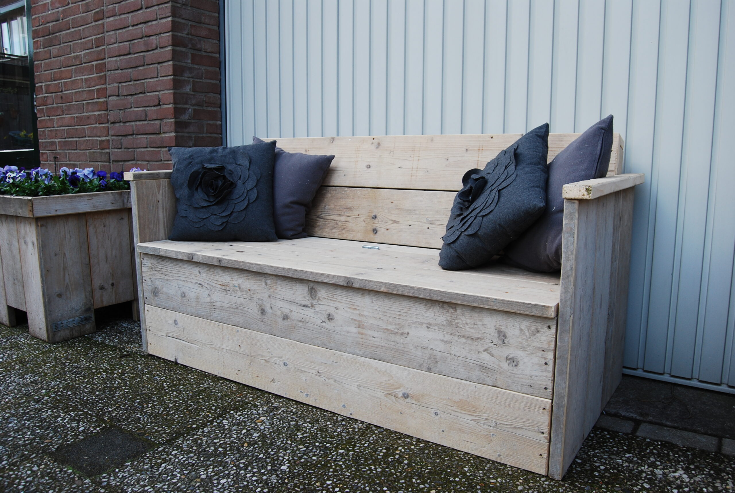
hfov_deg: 67.3
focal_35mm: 27
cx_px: 368
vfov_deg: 48.1
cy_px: 246
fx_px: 552
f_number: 5
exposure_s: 1/100
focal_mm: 18
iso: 200
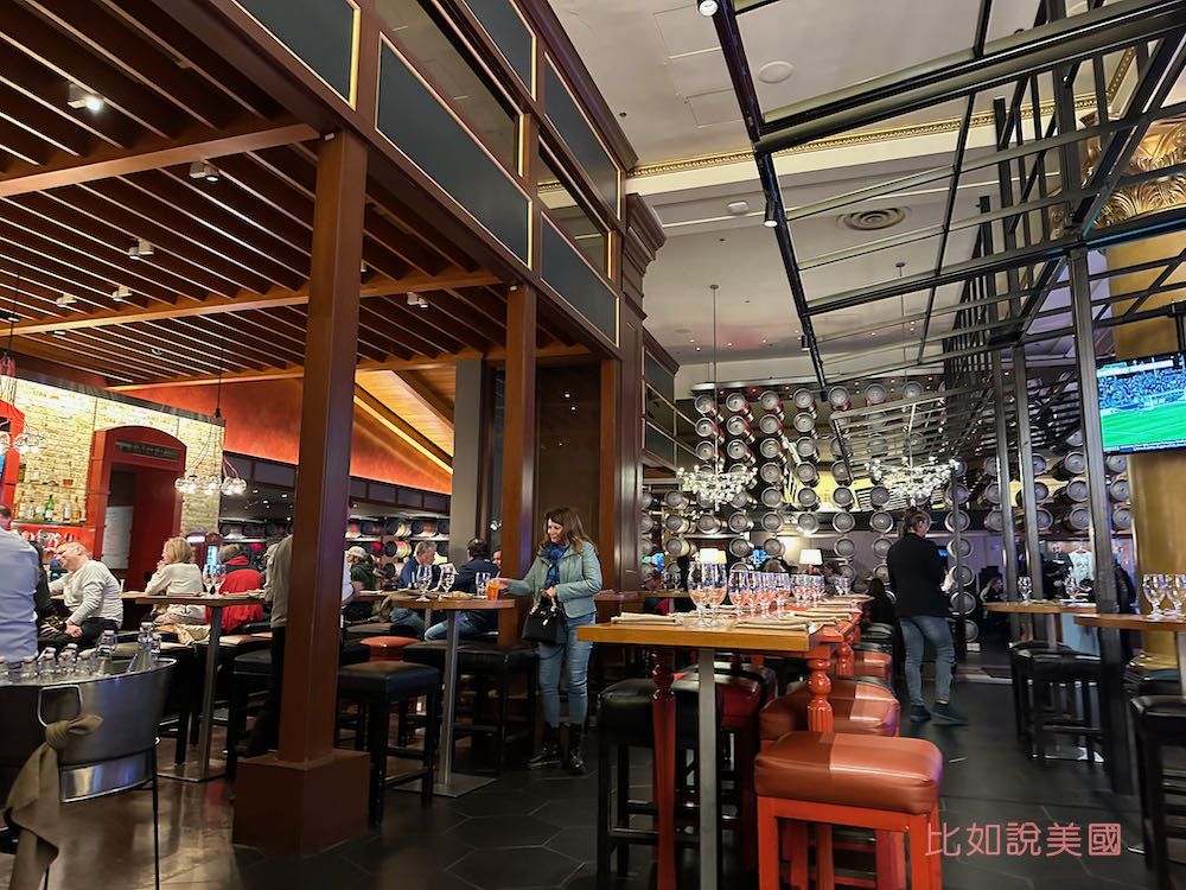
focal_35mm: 24
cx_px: 593
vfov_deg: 56.8
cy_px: 445
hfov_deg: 71.6
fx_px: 822
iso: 1000
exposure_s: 1/40
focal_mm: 6.86
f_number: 1.78
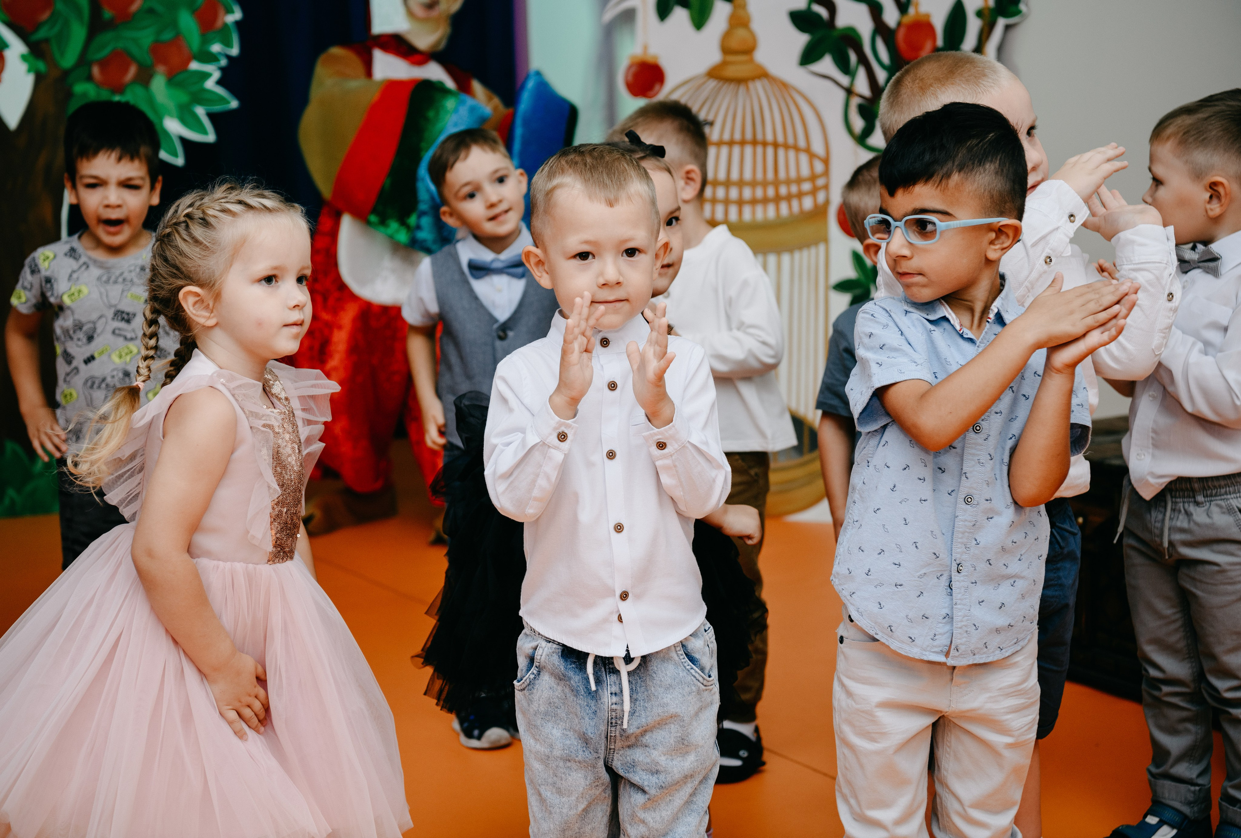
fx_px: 1997
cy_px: 410
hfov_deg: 34.5
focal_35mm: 58
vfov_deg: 23.7
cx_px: 599
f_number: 4
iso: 250
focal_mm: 56
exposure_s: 1/160
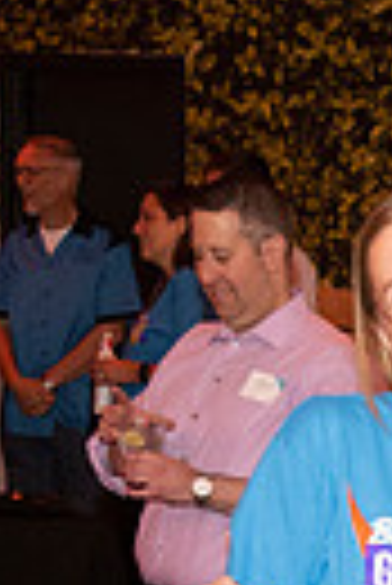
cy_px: 972
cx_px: 1074
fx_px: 2541
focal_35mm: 156
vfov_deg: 12.3
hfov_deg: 7.9
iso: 2500
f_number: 5.6
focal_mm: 30
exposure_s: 1/80
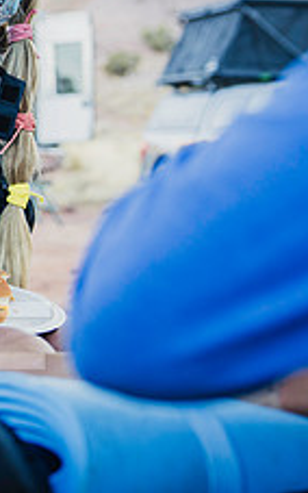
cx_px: -258
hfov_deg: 12.1
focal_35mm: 99
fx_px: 1329
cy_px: 114
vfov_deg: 20.8
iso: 250
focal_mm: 38
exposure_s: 1/200
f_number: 2.8
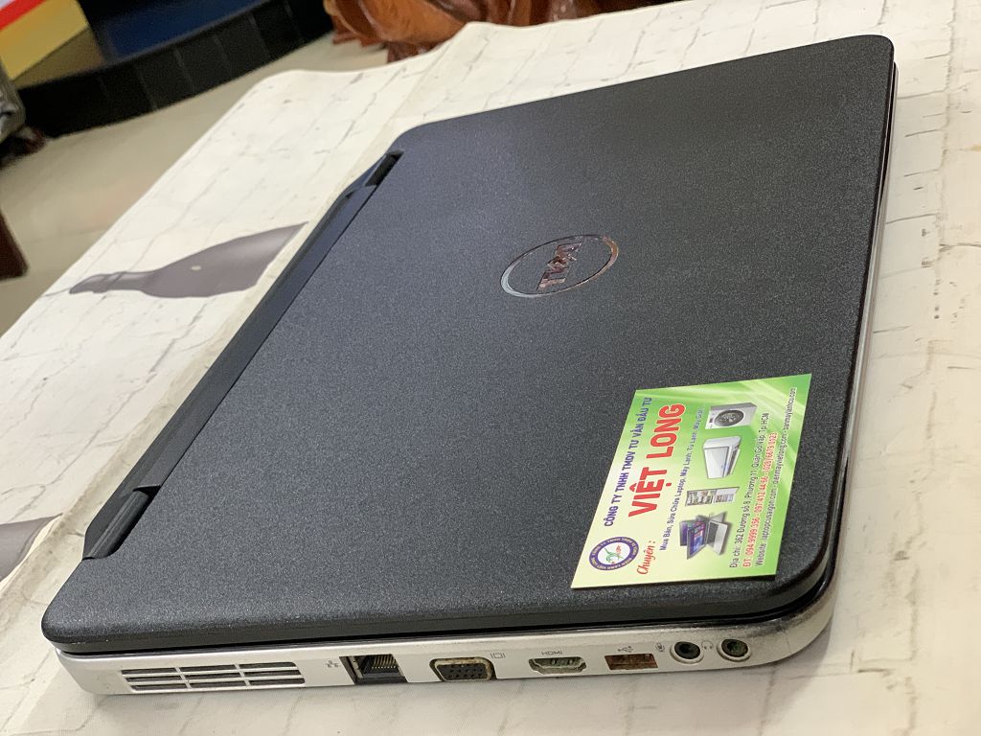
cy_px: 368
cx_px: 490
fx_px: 1474
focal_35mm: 52
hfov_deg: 36.8
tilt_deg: -27.5
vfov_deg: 28.0
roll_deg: +20.8
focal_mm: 6
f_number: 2.4
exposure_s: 1/50
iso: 400
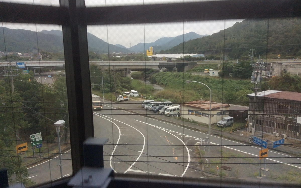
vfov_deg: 37.2
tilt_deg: -10.2
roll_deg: +1.2
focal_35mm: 34
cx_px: 151
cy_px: 104
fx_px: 279
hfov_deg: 56.7
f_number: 2.4
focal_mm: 3.3
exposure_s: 1/120
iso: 50
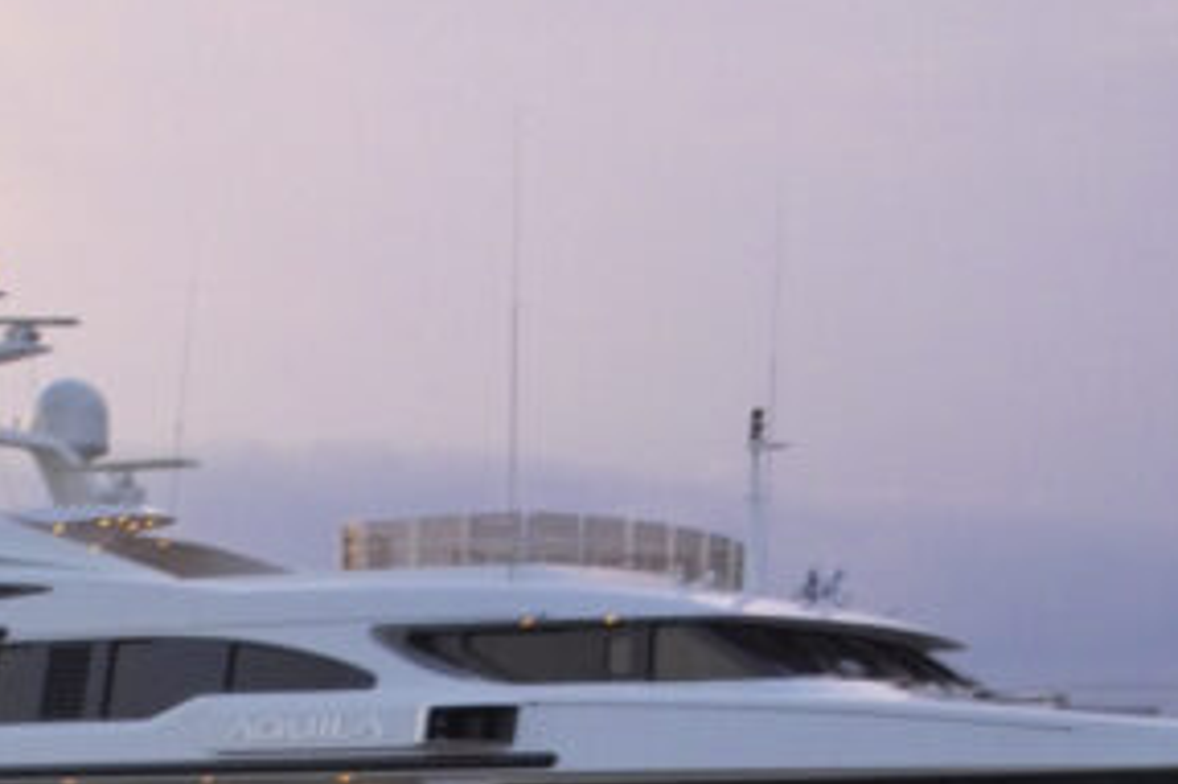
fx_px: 4022
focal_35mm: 123
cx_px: 677
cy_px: 735
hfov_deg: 16.7
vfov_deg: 11.1
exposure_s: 1/45
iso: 100
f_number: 4
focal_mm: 27
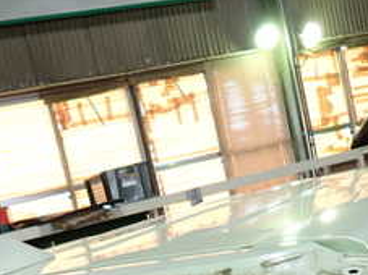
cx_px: 109
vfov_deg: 20.9
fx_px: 701
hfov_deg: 29.1
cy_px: 320
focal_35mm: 66
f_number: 2
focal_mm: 4.5
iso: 100
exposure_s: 1/60
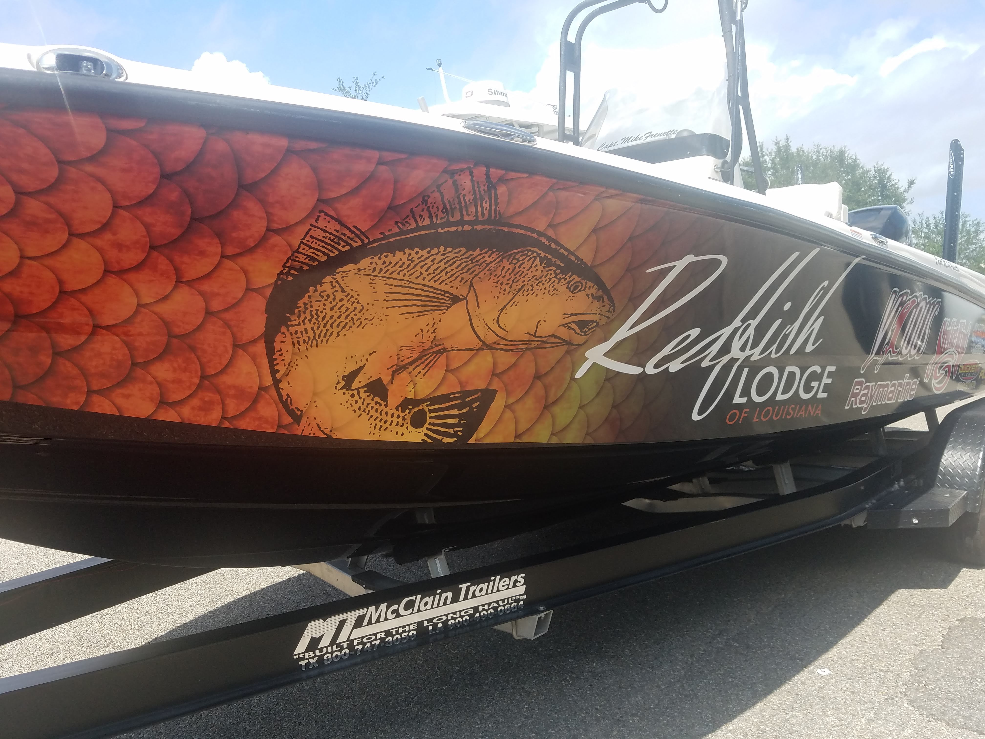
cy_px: 370
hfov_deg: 67.3
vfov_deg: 53.1
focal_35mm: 26
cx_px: 492
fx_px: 740
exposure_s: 1/1240
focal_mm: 4.2
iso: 50
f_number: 1.7
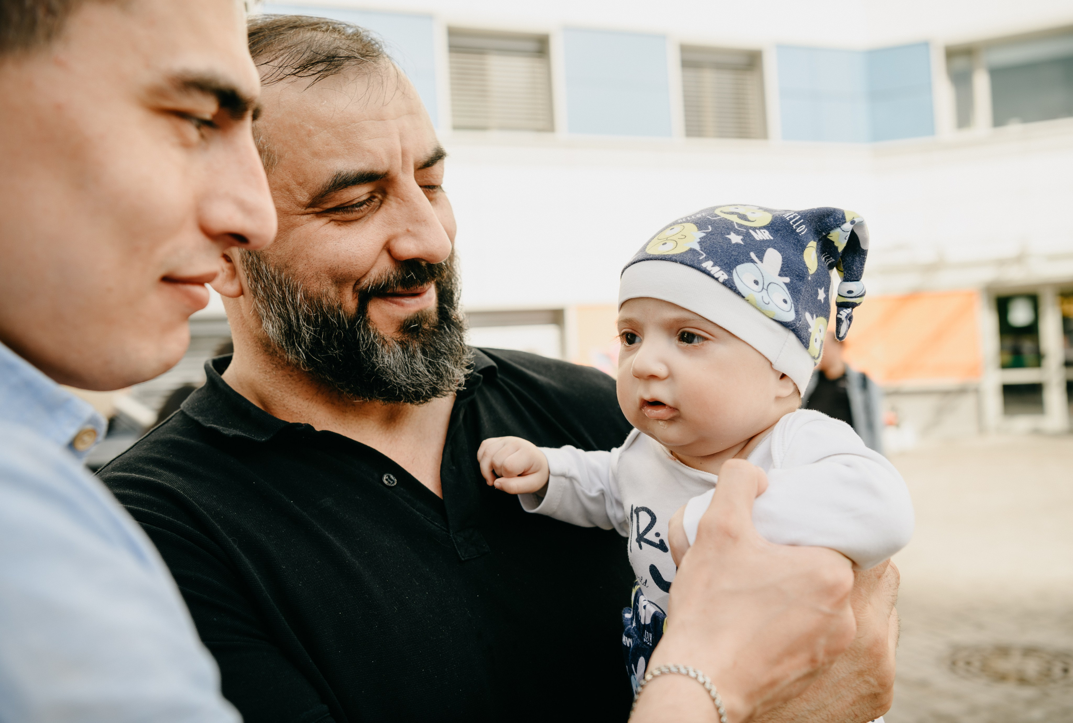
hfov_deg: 53.4
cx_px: 564
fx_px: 1066
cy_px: 346
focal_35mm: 36
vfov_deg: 37.4
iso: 64
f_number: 4
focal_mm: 34
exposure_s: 1/400
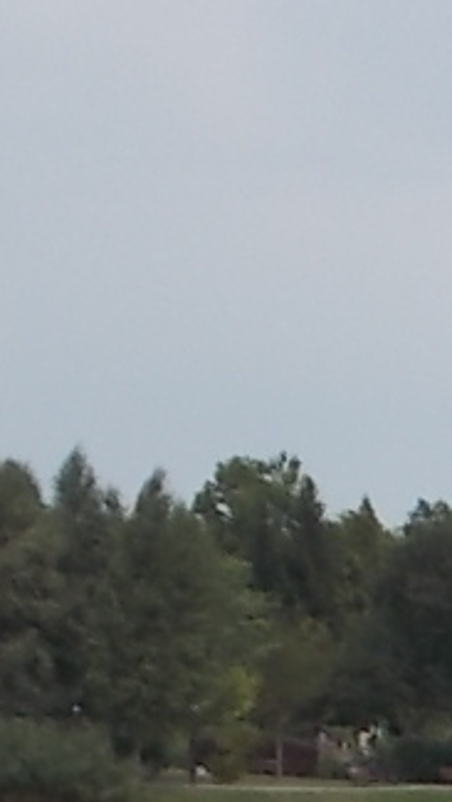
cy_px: 1078
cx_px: 1069
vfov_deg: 9.0
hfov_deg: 5.0
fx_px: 5025
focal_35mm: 236
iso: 80
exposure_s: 1/125
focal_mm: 7.9
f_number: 10.6
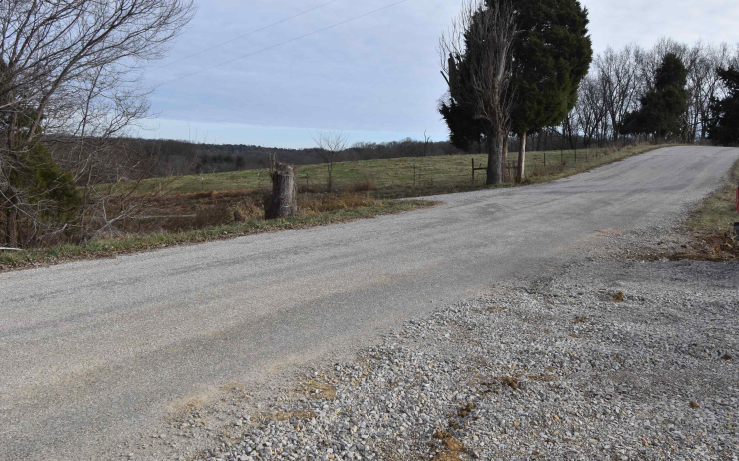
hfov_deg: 61.3
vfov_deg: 40.6
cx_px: 372
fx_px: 624
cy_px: 227
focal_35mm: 31
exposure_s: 1/400
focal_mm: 20
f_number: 10
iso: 200
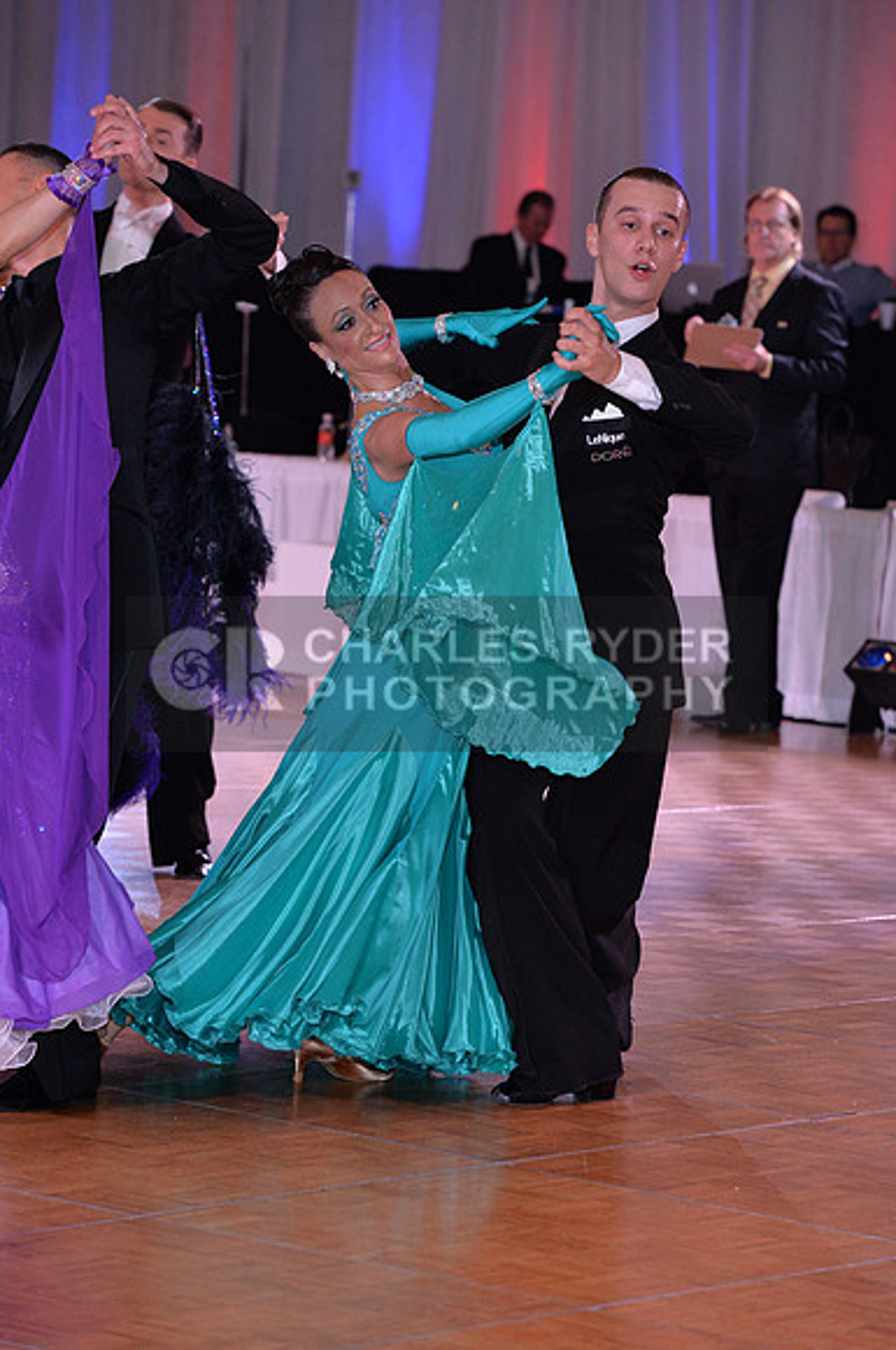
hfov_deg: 8.8
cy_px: 675
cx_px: 448
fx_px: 5804
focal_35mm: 155
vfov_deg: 13.3
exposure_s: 1/250
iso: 2000
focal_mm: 155
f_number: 5.6
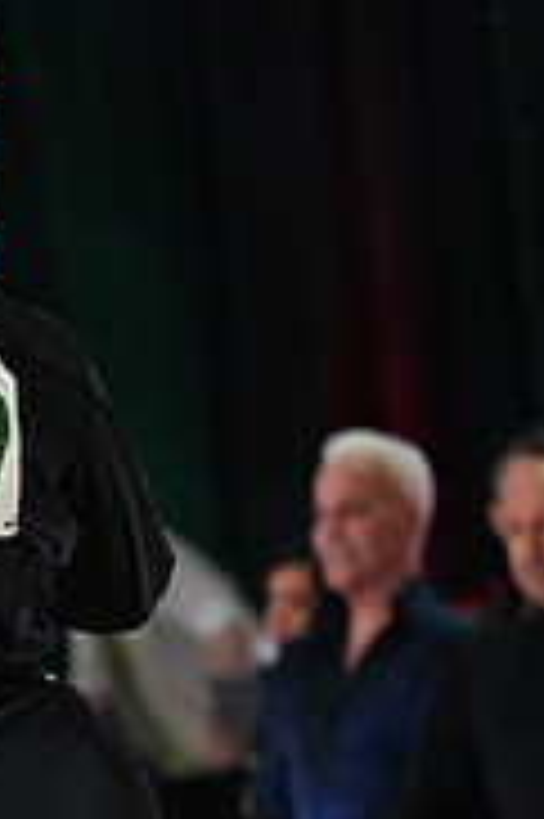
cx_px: -312
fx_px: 12966
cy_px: 1084
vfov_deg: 3.6
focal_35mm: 571
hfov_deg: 2.4
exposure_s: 1/400
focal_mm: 179
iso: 8000
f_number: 4.5
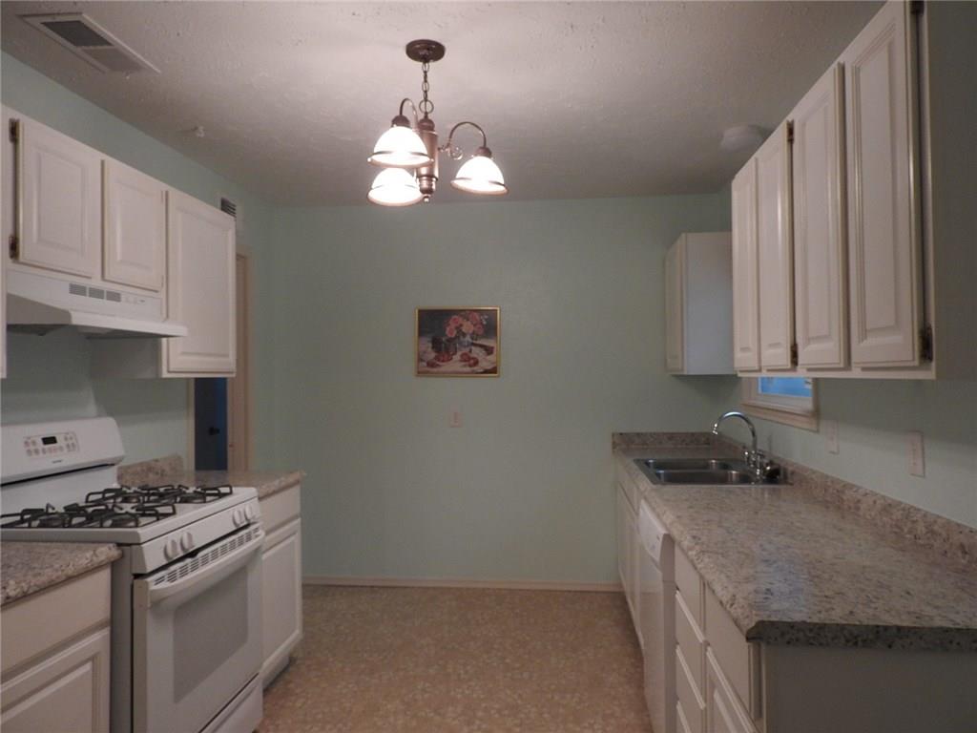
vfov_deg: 56.8
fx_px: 677
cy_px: 366
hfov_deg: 71.6
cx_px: 488
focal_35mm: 24
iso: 220
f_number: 3.3
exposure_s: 1/30
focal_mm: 4.3
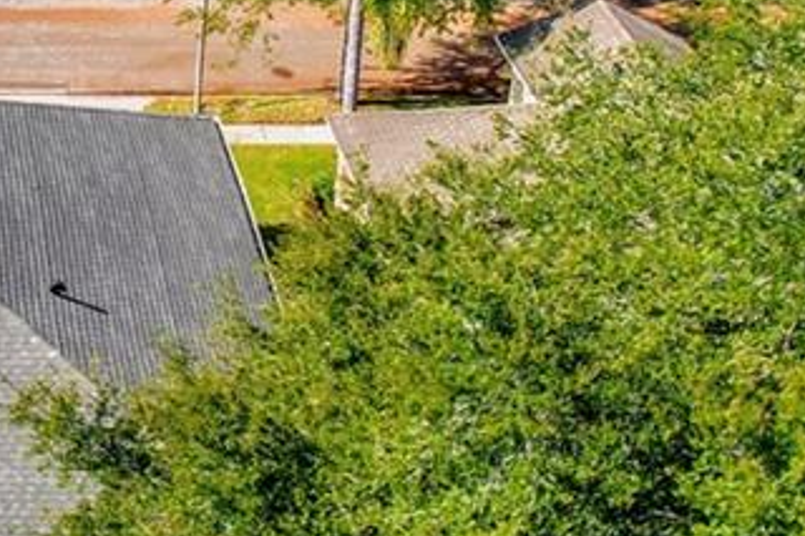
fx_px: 2458
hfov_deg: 17.5
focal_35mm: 110
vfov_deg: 12.4
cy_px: 174
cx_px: -231
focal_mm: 8.38
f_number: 2.8
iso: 120
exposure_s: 1/4000
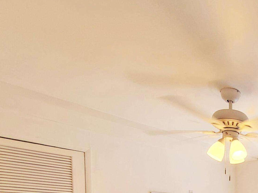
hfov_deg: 43.4
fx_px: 253
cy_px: 234
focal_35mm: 34
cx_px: 276
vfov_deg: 33.6
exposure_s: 1/60
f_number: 2.2
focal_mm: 1.74
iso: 32
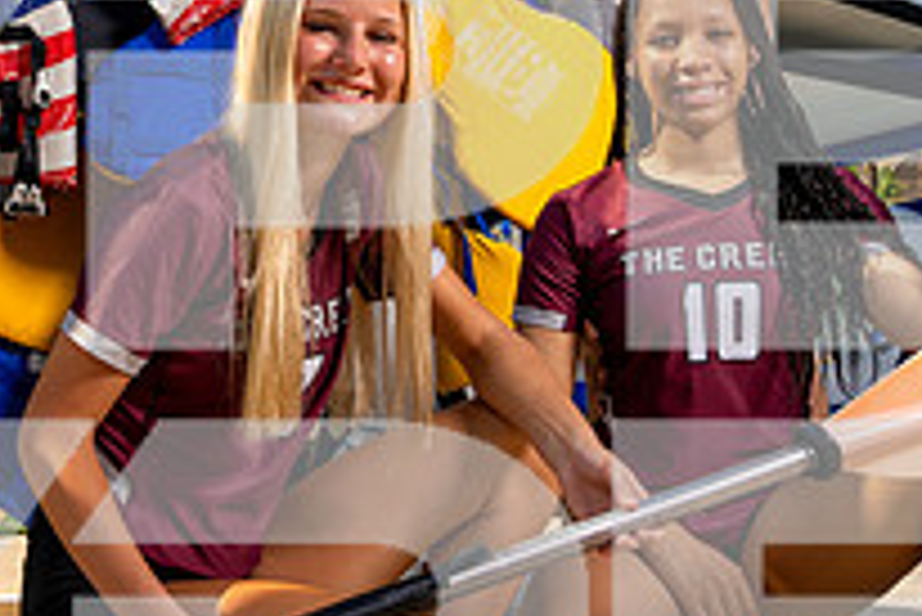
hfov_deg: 27.9
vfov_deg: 19.8
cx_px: 0
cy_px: 115
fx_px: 1743
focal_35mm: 68
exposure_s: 1/250
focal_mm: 24
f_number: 11
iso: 100
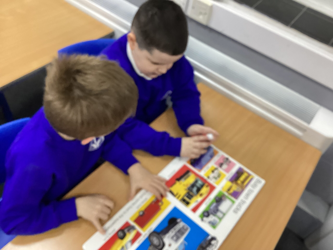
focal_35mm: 31
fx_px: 298
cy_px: 125
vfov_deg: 45.4
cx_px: 166
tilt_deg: -46.0
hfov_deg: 58.4
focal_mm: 3.3
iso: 250
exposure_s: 1/50
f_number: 2.4
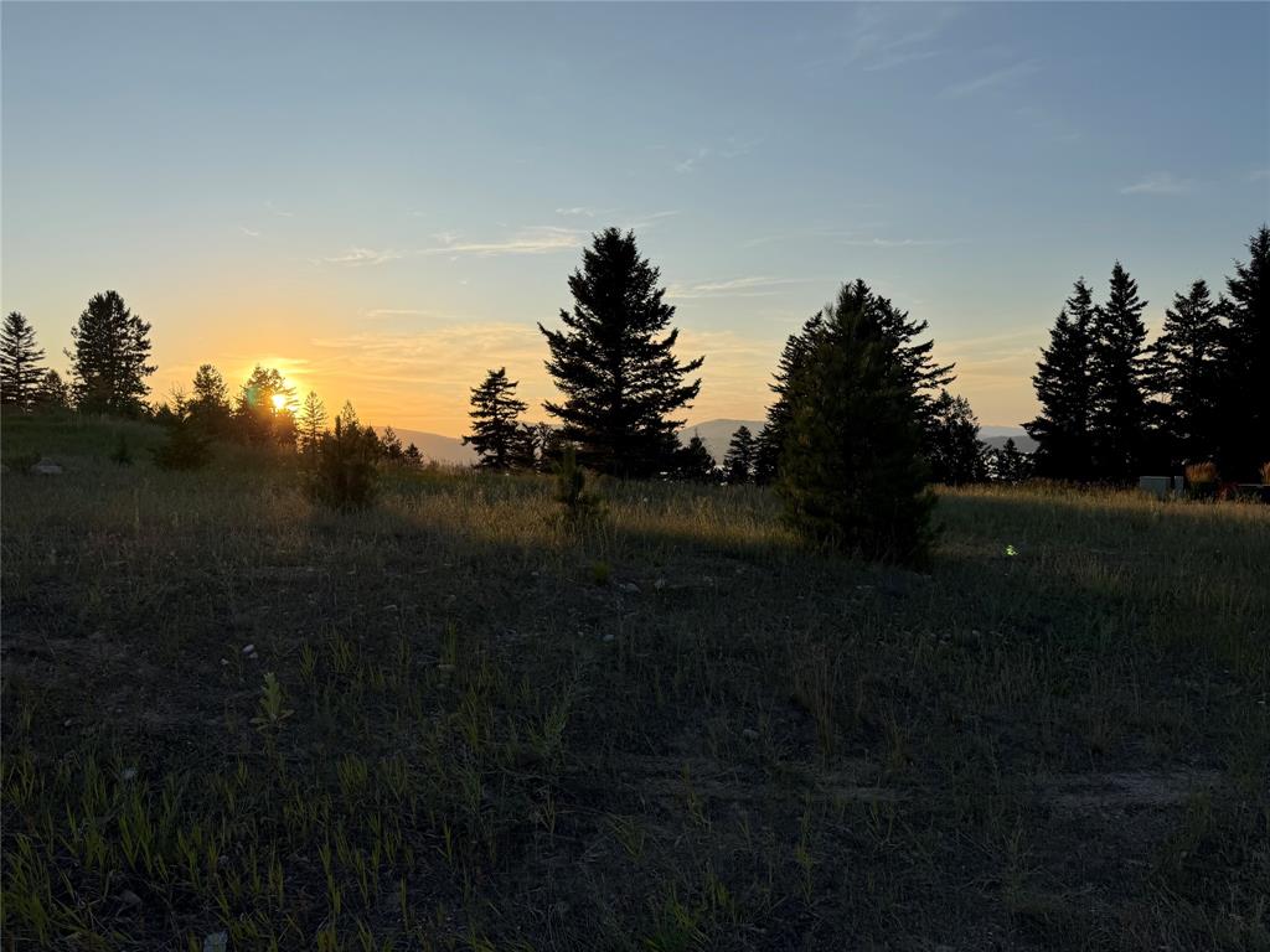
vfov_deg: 56.8
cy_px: 476
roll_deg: +2.2
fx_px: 881
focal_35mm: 24
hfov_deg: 71.6
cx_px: 635
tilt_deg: -2.7
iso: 80
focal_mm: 6.76
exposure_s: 1/2445
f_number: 1.78
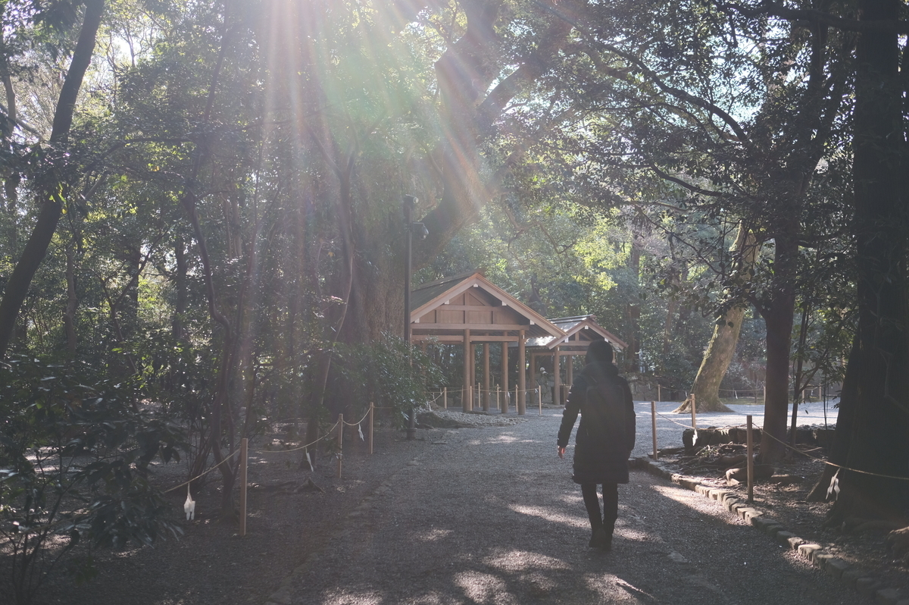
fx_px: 883
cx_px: 454
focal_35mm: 35
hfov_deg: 54.5
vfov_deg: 37.8
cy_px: 302
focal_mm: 23
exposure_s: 1/850
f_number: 2.2
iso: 800
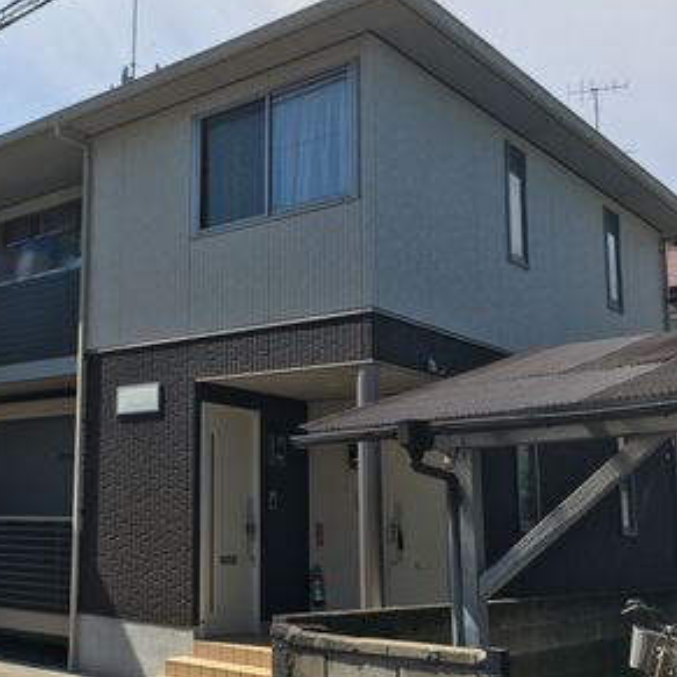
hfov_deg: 36.6
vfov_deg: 38.3
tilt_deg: +10.7
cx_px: 105
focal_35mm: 44
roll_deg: -0.7
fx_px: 974
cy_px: 371
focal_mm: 4.15
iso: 25
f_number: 2.2
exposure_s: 1/1425
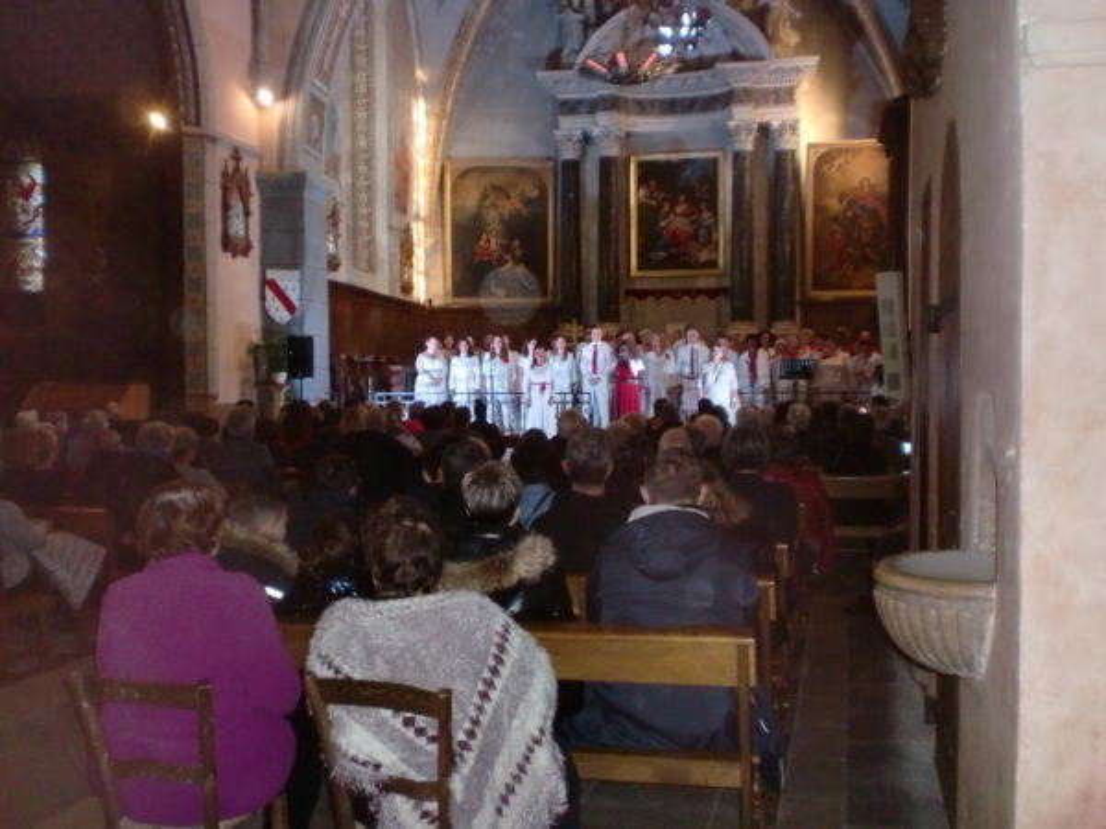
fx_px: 1118
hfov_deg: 52.6
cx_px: 553
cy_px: 414
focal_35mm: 35
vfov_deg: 40.7
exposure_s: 1/40
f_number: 3.1
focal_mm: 6.3
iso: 400
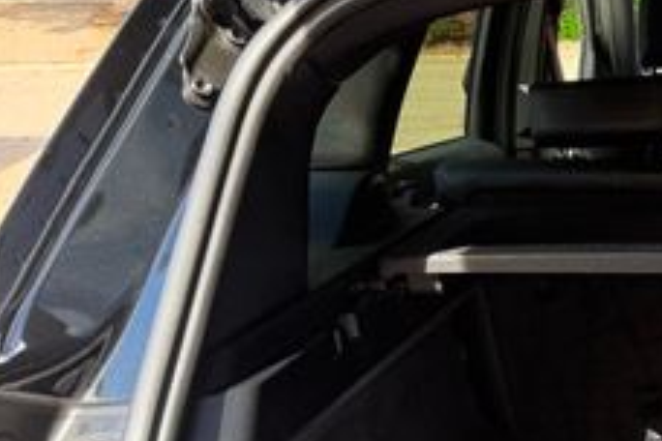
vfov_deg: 18.5
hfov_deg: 24.3
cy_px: 522
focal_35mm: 70
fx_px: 1287
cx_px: 912
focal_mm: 6.76
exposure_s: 1/278
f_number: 1.78
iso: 100
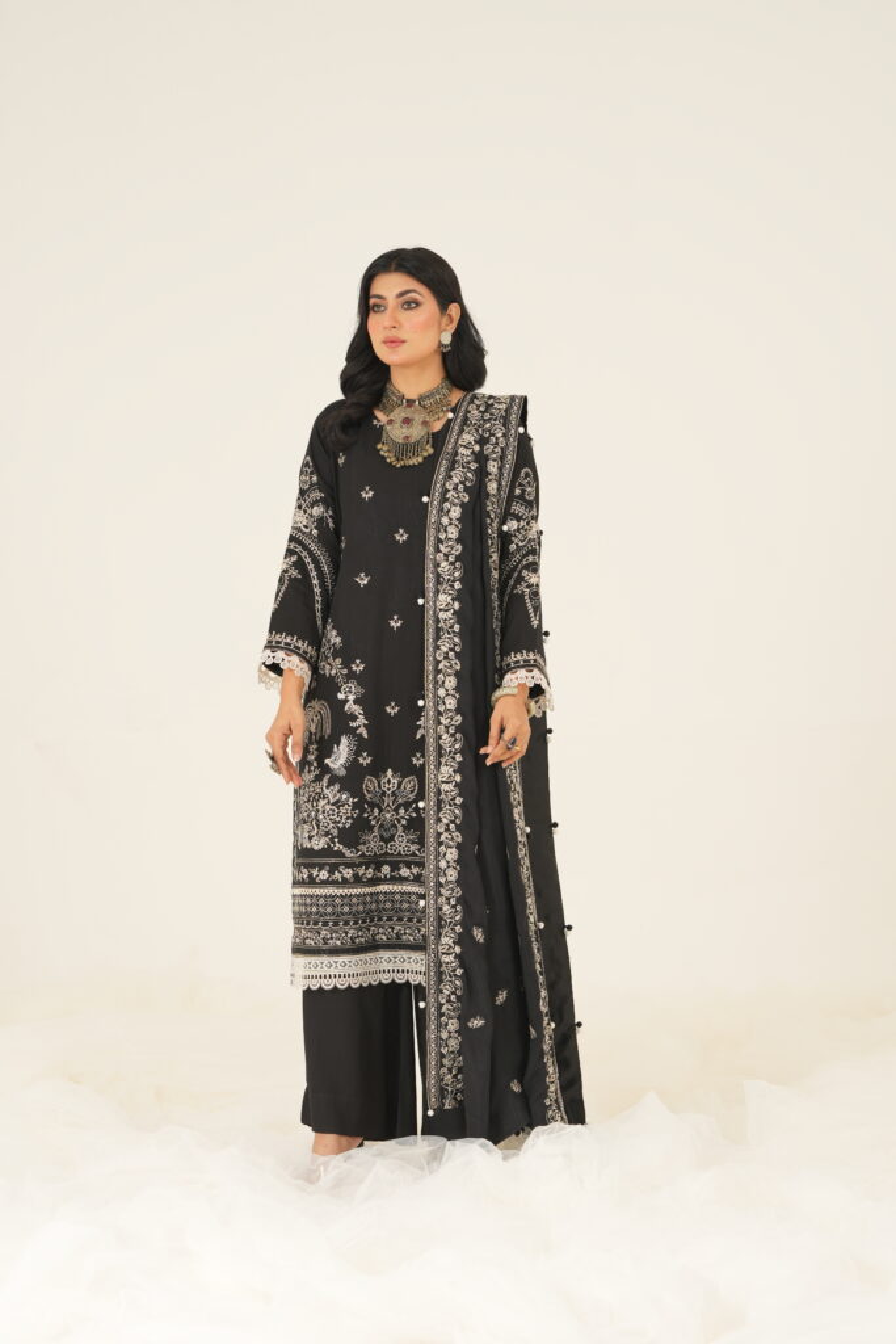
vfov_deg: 19.5
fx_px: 3918
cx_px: 448
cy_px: 672
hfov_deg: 13.0
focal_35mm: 105
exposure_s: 1/250
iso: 200
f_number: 5
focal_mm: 105
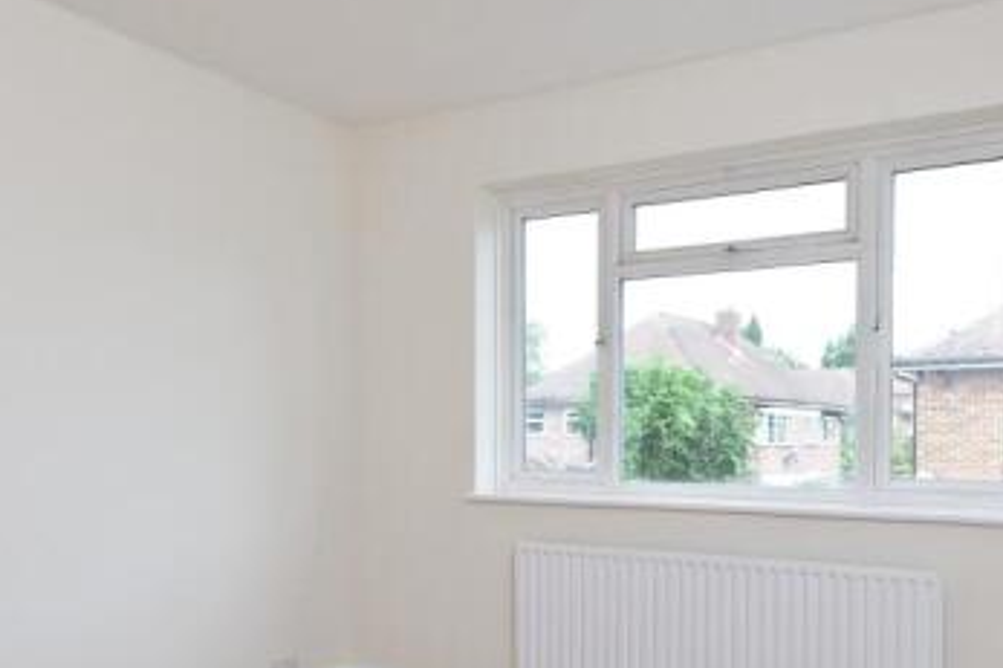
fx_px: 947
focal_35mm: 34
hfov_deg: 55.6
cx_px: 567
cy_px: 445
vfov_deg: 38.4
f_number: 6.7
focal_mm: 18
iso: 200
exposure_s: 1/125
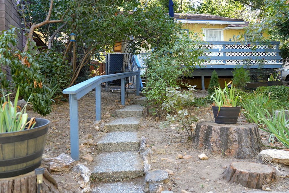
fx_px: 265
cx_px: 144
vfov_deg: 40.0
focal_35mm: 33
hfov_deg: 57.2
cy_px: 96
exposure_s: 1/60
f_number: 2.8
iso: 100
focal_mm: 22
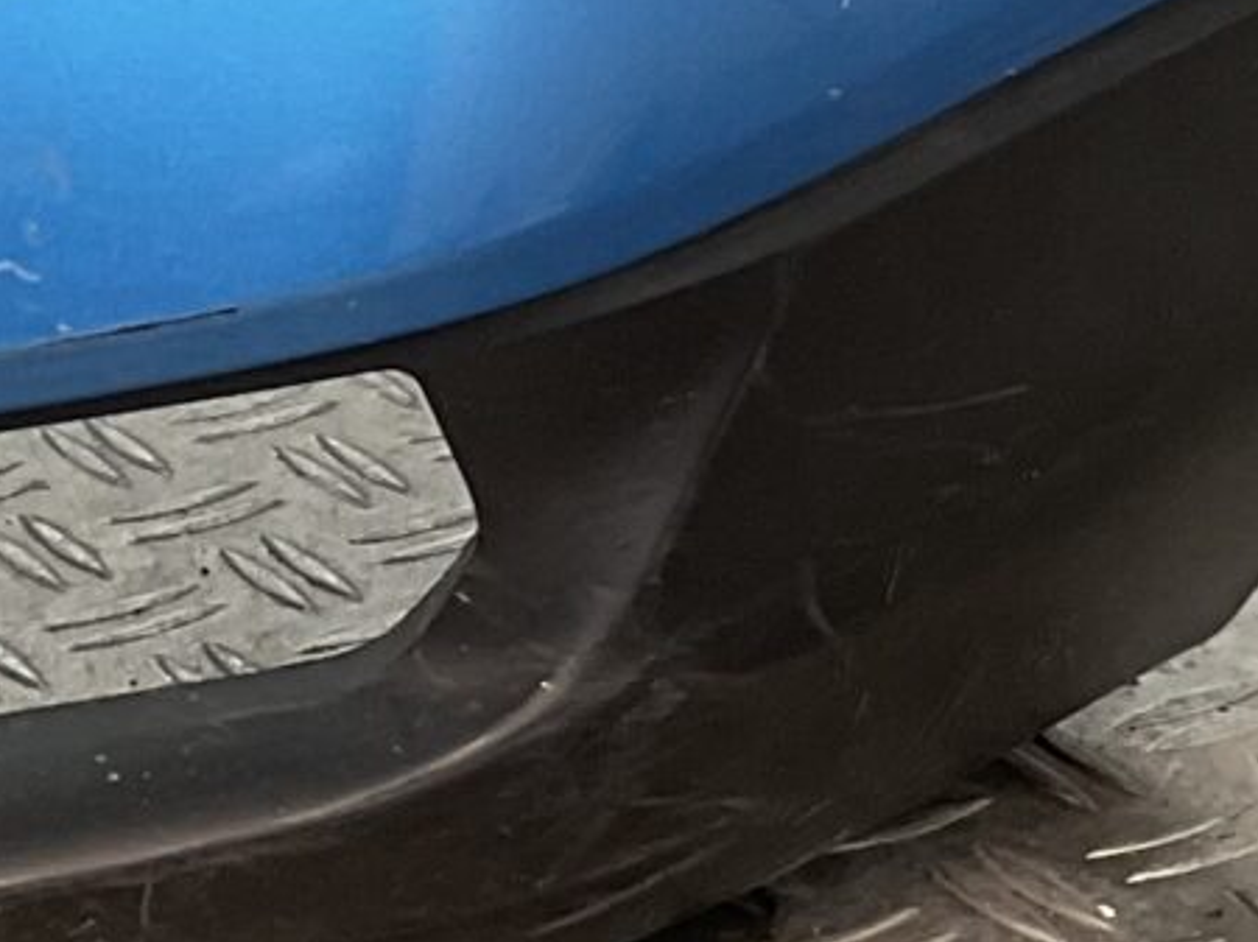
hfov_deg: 11.4
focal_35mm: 165
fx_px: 5993
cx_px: -777
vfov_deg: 8.7
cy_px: -704
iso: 16
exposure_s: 1/121
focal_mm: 3
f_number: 1.8
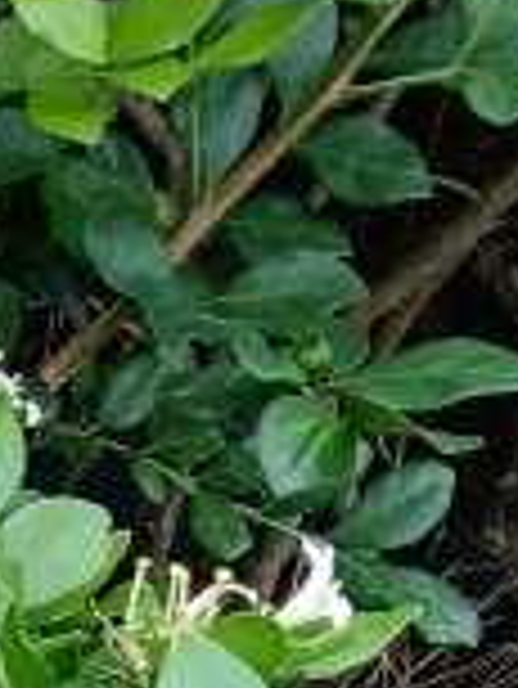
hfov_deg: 7.3
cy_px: 1684
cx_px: -1036
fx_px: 3606
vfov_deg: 9.6
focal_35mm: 181
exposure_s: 1/50
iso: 257
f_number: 1.8
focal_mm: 4.05
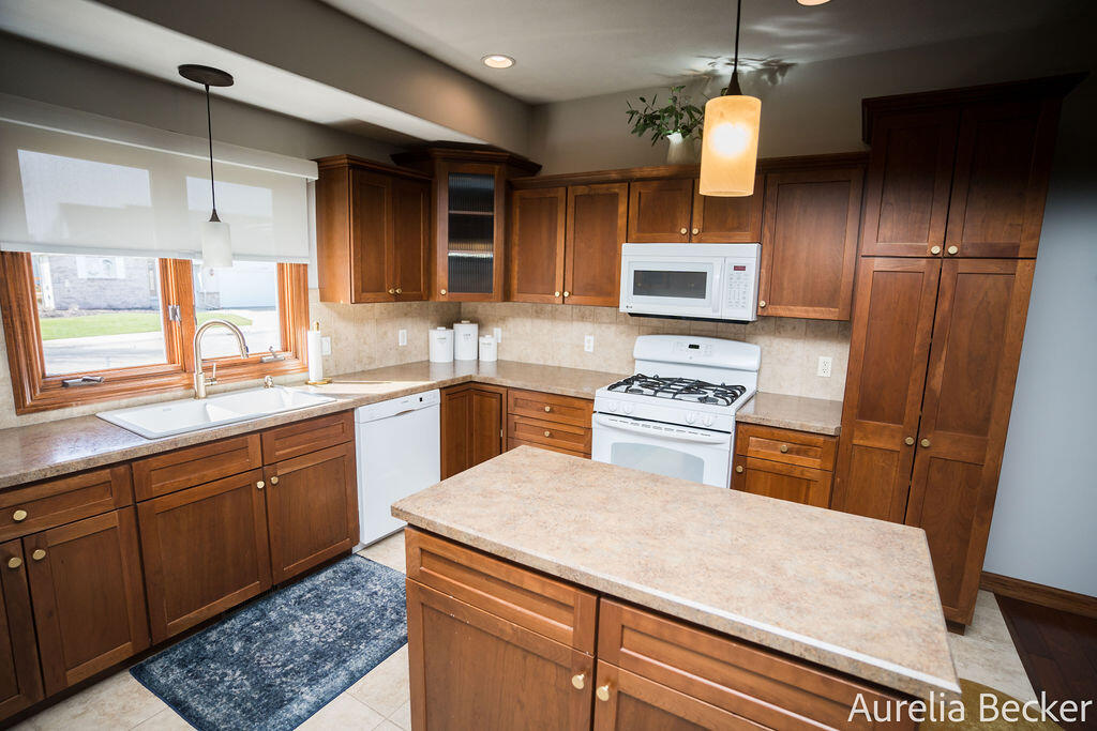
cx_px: 548
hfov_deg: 93.3
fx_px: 518
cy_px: 366
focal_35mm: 17
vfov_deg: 70.5
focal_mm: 17
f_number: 2.8
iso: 320
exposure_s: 1/320
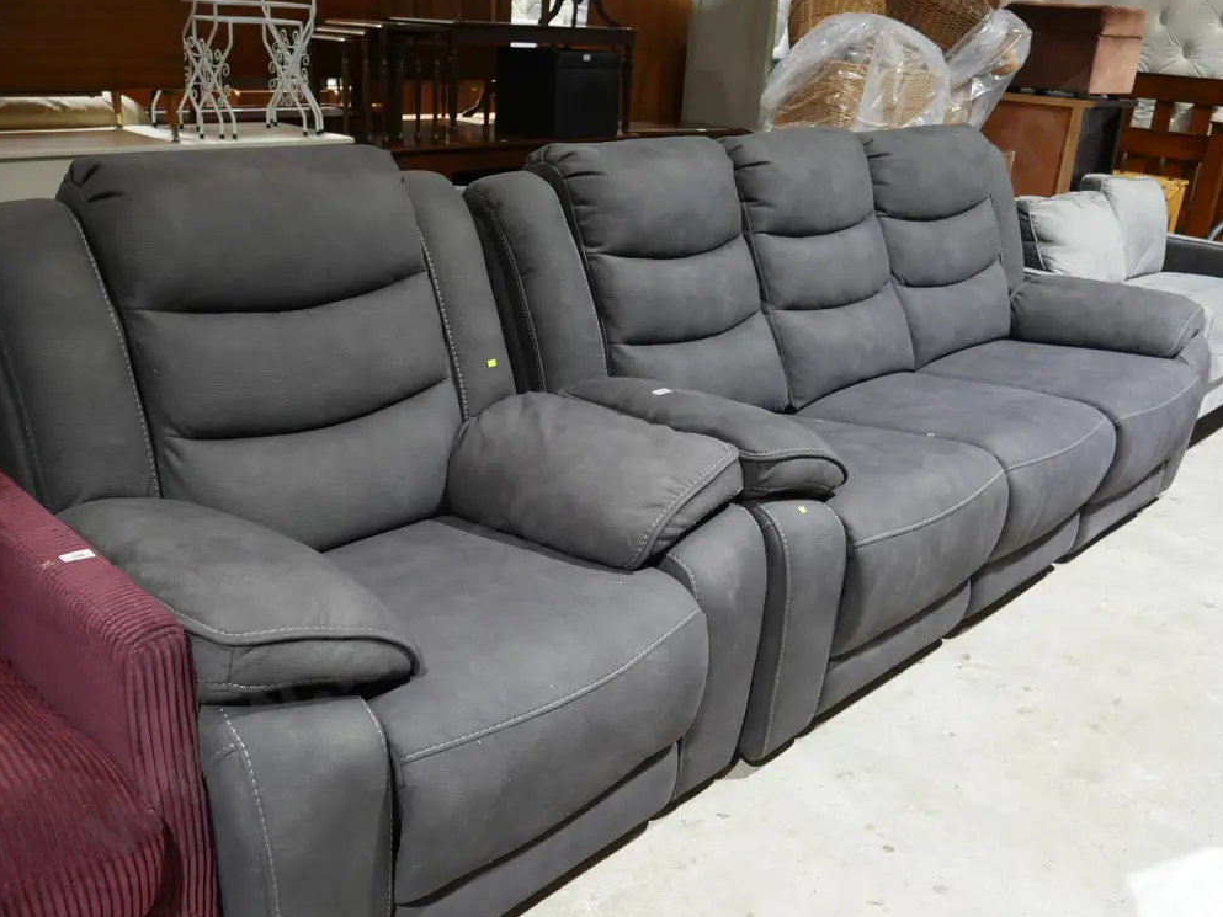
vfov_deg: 43.0
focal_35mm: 33
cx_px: 597
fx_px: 1166
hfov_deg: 55.3
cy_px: 467
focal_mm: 16
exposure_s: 1/60
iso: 640
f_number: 4
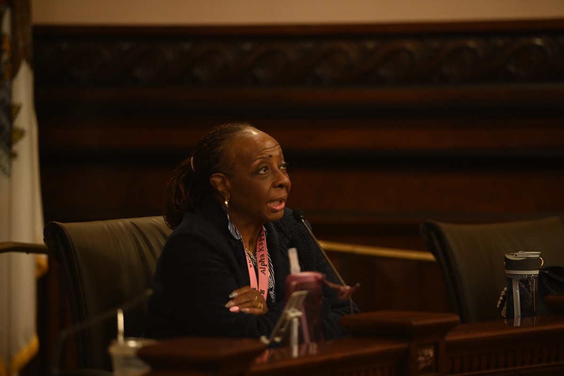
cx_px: 282
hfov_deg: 10.3
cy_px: 188
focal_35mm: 200
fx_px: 3133
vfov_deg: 6.9
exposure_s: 1/200
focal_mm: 200
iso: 3200
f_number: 2.8
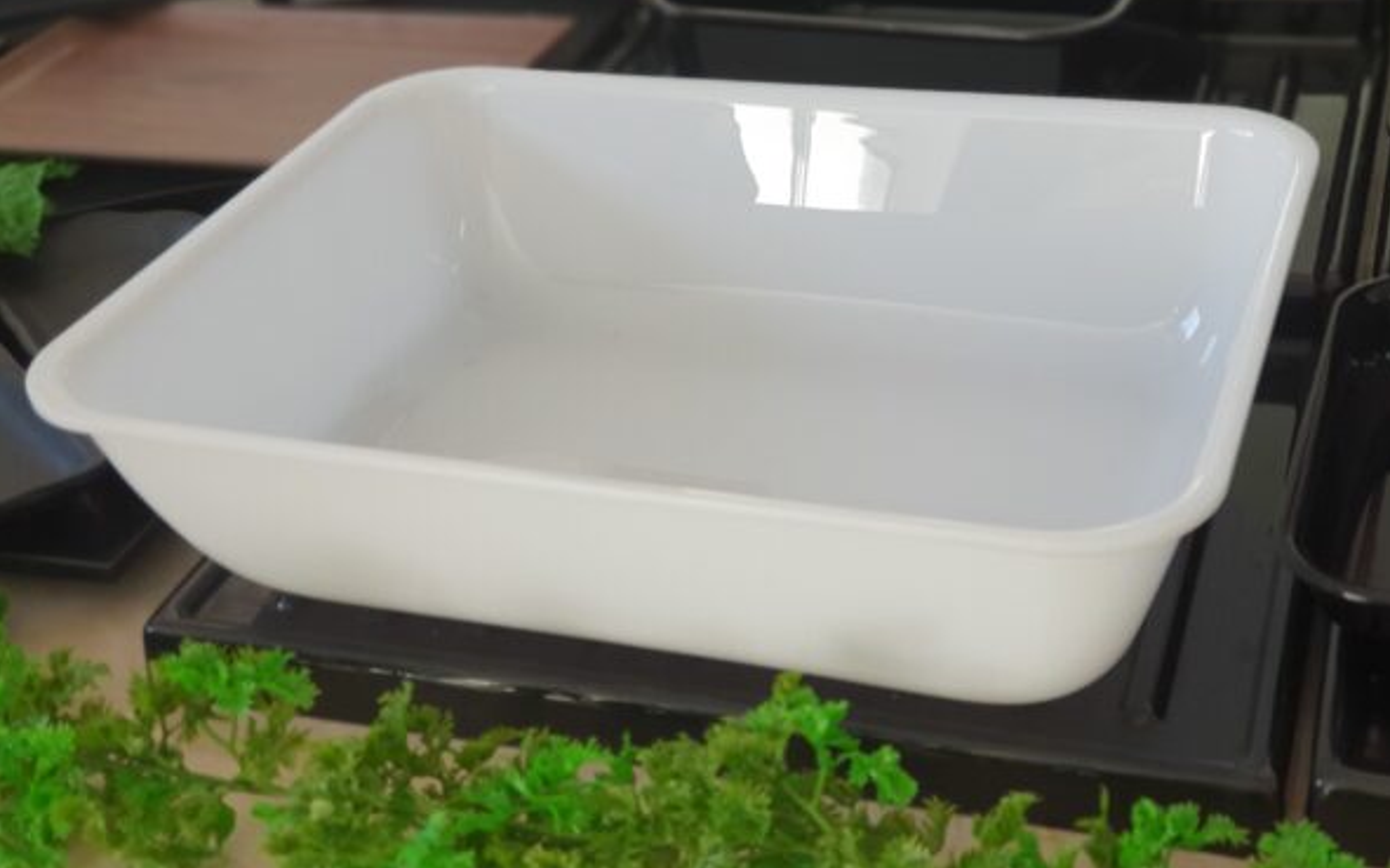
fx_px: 2121
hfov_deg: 36.3
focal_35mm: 56
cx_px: 699
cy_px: 383
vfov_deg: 23.1
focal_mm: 6
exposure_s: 1/33
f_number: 2.4
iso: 64
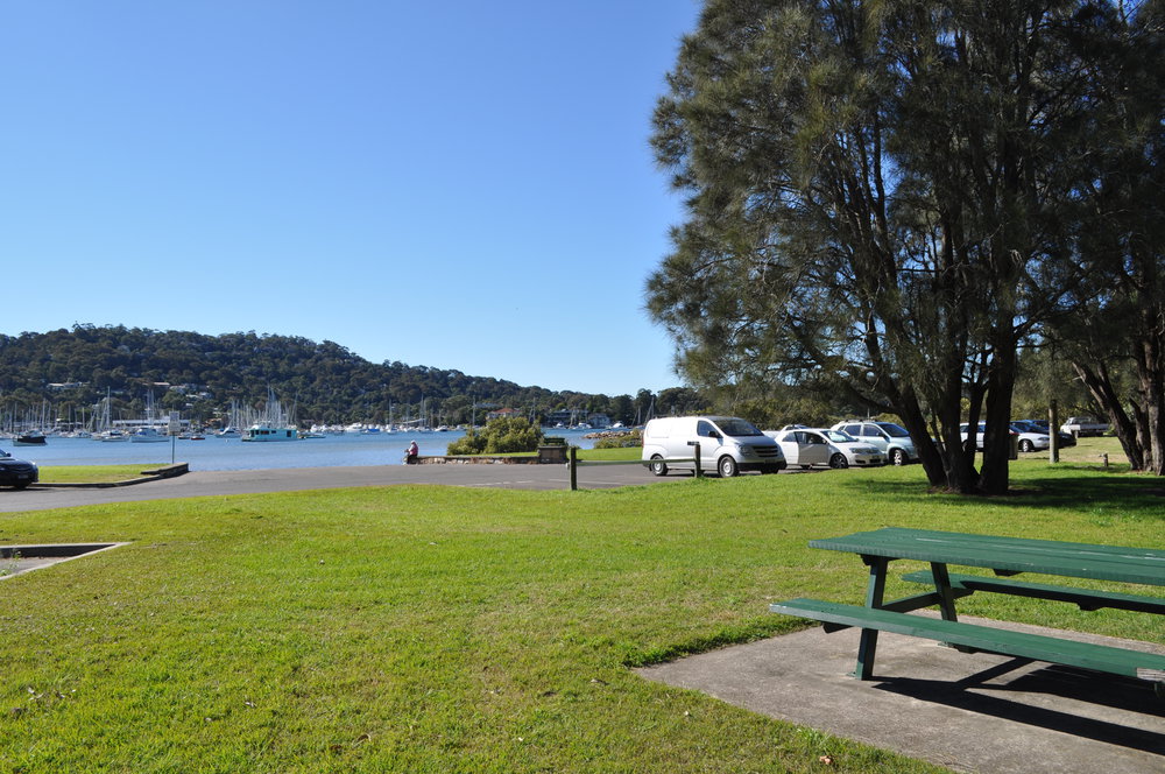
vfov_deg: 47.8
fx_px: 873
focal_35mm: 27
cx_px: 582
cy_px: 387
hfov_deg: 67.4
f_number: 9
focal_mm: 18
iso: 200
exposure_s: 1/320
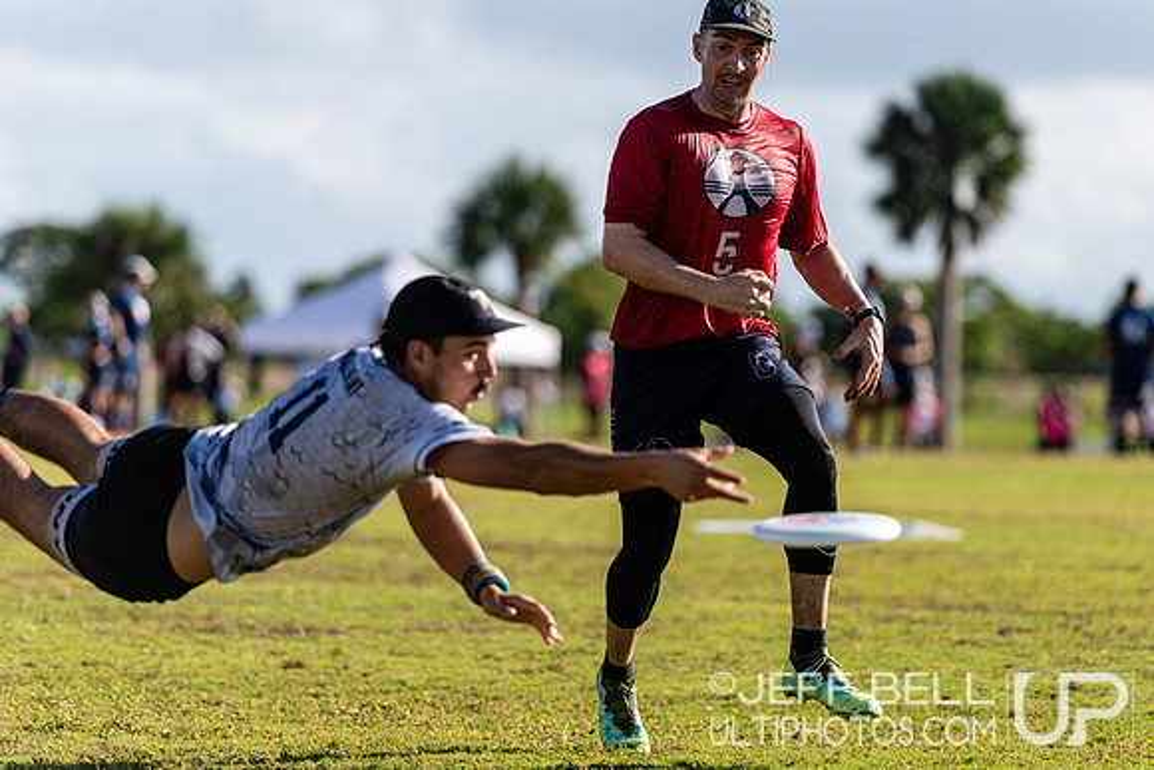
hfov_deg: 8.6
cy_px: 364
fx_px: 7656
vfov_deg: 5.8
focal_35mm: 239
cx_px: 688
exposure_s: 1/1250
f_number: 3.2
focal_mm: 200
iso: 64
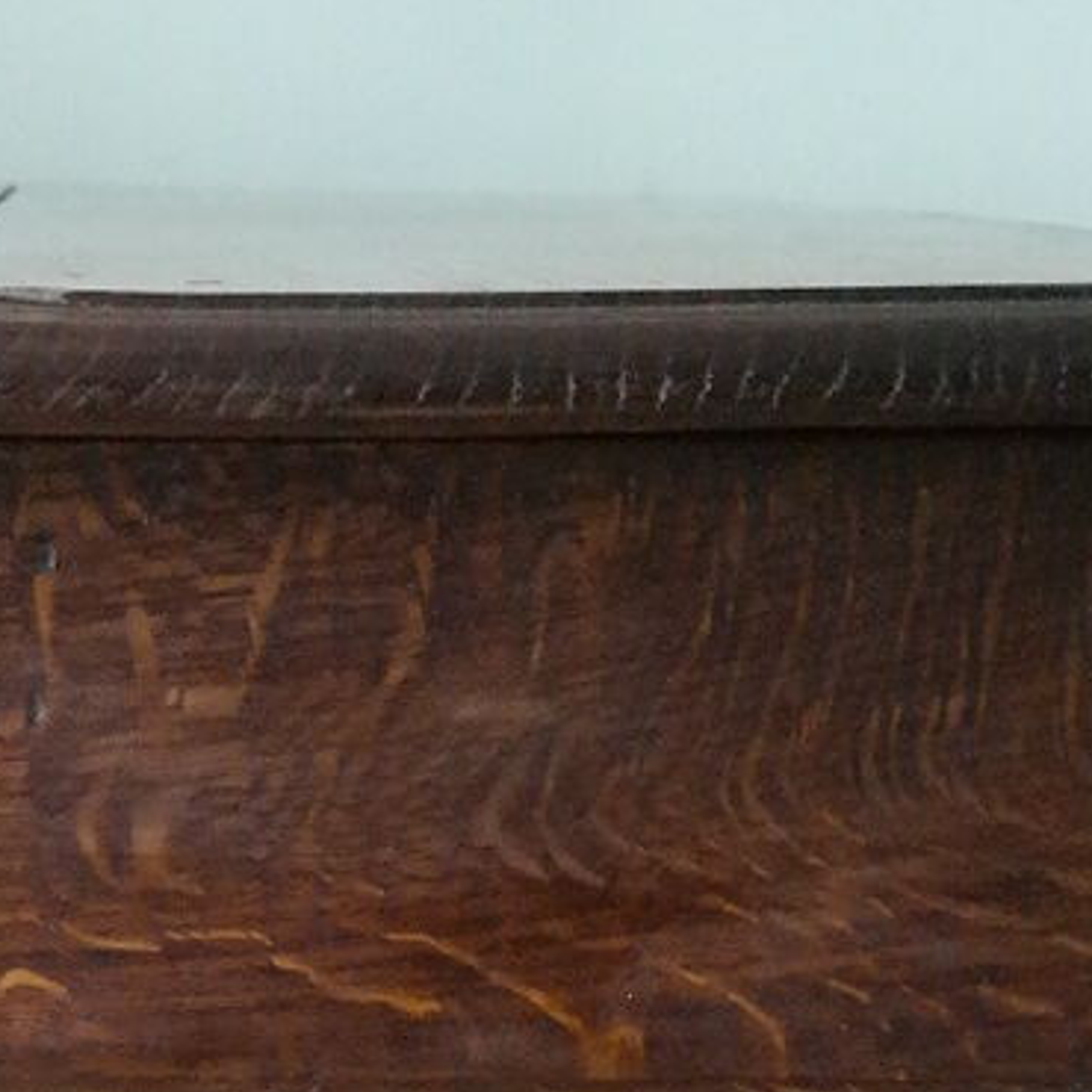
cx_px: 124
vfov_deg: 11.0
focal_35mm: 143
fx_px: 5104
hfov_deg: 12.1
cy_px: 2240
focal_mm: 24
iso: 3200
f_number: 3.5
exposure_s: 1/50
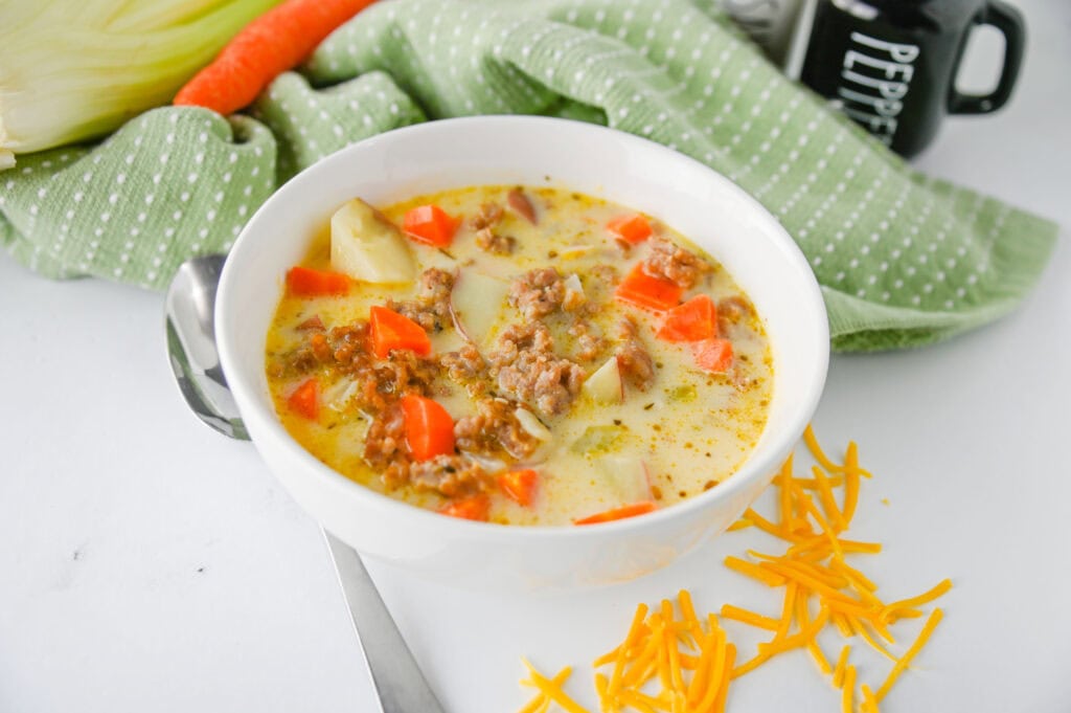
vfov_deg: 26.9
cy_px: 356
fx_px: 1486
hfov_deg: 39.6
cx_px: 536
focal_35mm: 50
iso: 250
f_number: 4.5
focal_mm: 50
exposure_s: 1/100
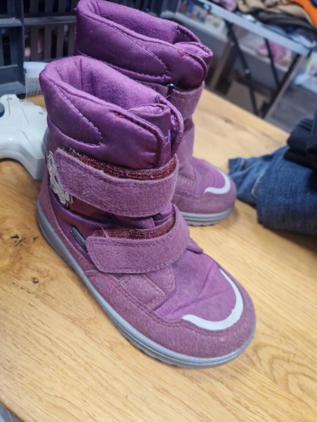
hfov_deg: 58.9
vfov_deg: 73.9
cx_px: 158
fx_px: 281
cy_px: 211
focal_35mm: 23
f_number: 1.8
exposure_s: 1/100
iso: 50
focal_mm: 5.4
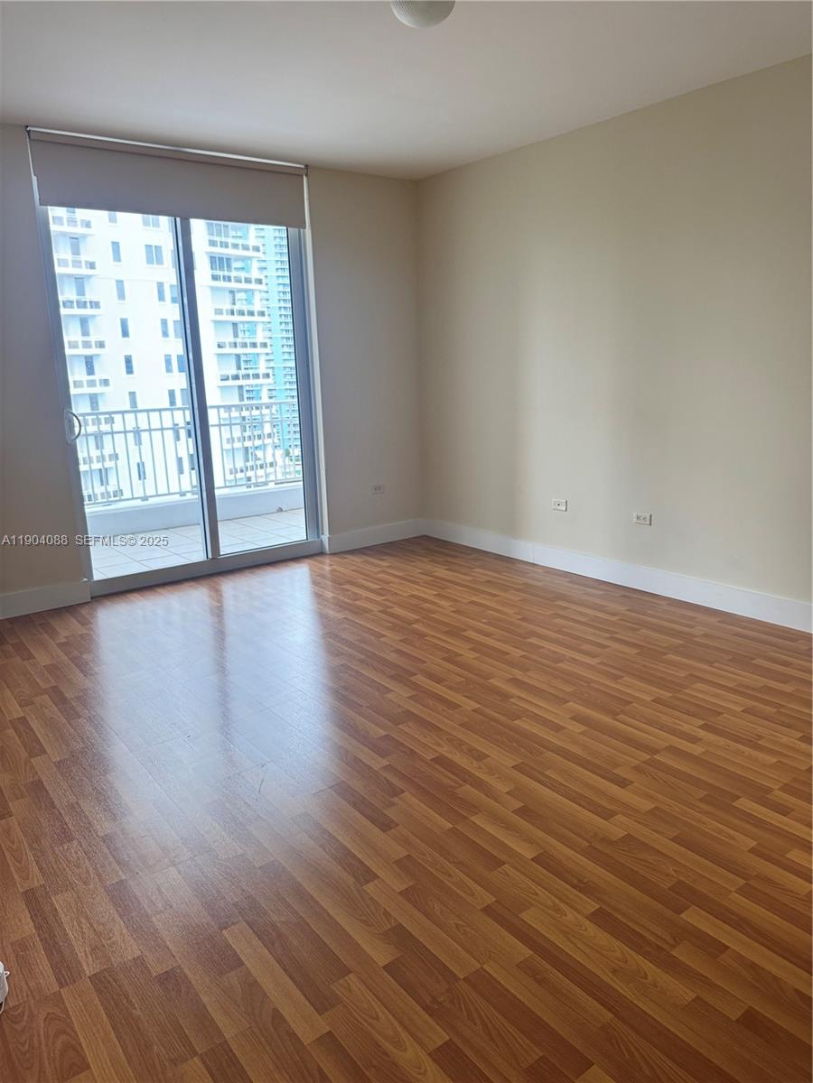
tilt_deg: -13.1
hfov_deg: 56.8
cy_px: 542
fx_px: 752
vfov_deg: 71.6
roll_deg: +1.9
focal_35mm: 24
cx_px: 406
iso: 250
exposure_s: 1/60
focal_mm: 6.76
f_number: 1.78
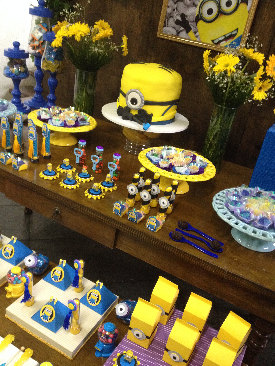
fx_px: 371
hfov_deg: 40.7
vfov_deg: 52.6
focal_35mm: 35
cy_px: 183
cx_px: 138
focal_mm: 4.28
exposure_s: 1/20
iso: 400
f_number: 2.4
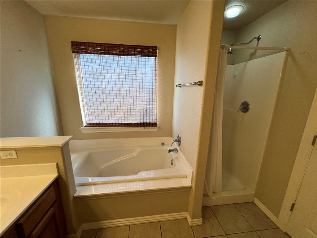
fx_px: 119
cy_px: 119
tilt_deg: -13.8
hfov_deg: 106.2
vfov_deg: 89.9
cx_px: 158
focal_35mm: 13
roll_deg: -0.4
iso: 100
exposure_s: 1/120
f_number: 1.8
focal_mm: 1.57
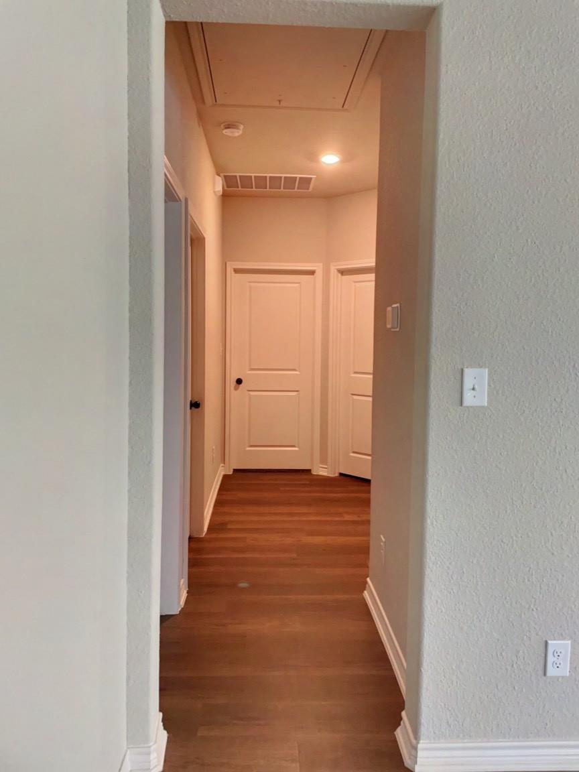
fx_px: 580
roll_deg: -1.4
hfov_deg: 53.1
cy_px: 386
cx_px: 290
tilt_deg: -2.7
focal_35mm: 26
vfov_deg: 67.3
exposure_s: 1/60
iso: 250
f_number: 1.6
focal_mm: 4.2
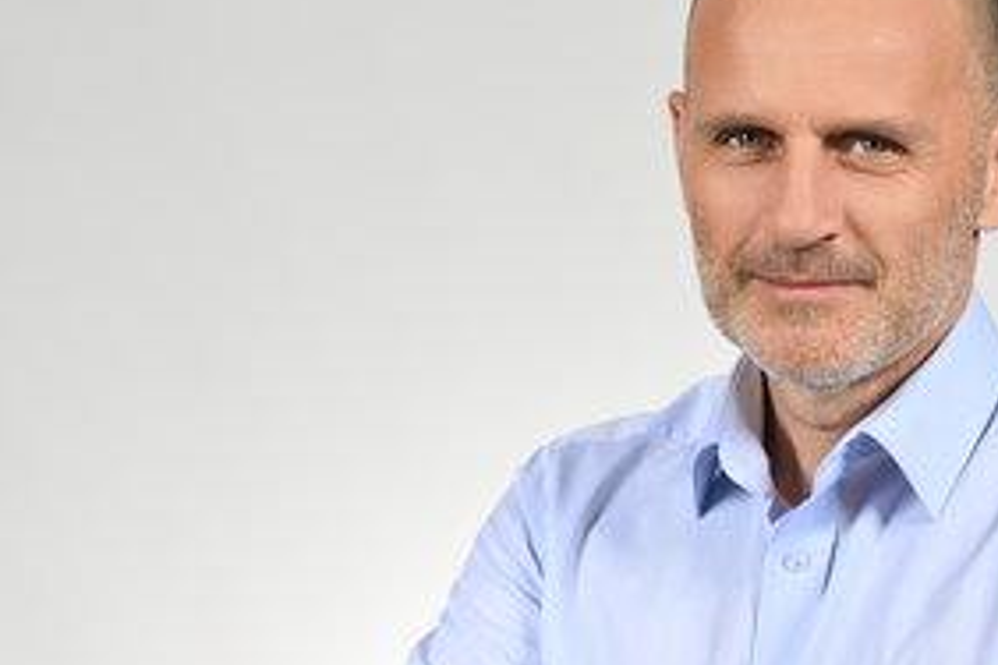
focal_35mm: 181
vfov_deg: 7.6
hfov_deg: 11.3
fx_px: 5017
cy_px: 481
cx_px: 747
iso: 64
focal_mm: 85
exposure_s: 1/200
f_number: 10
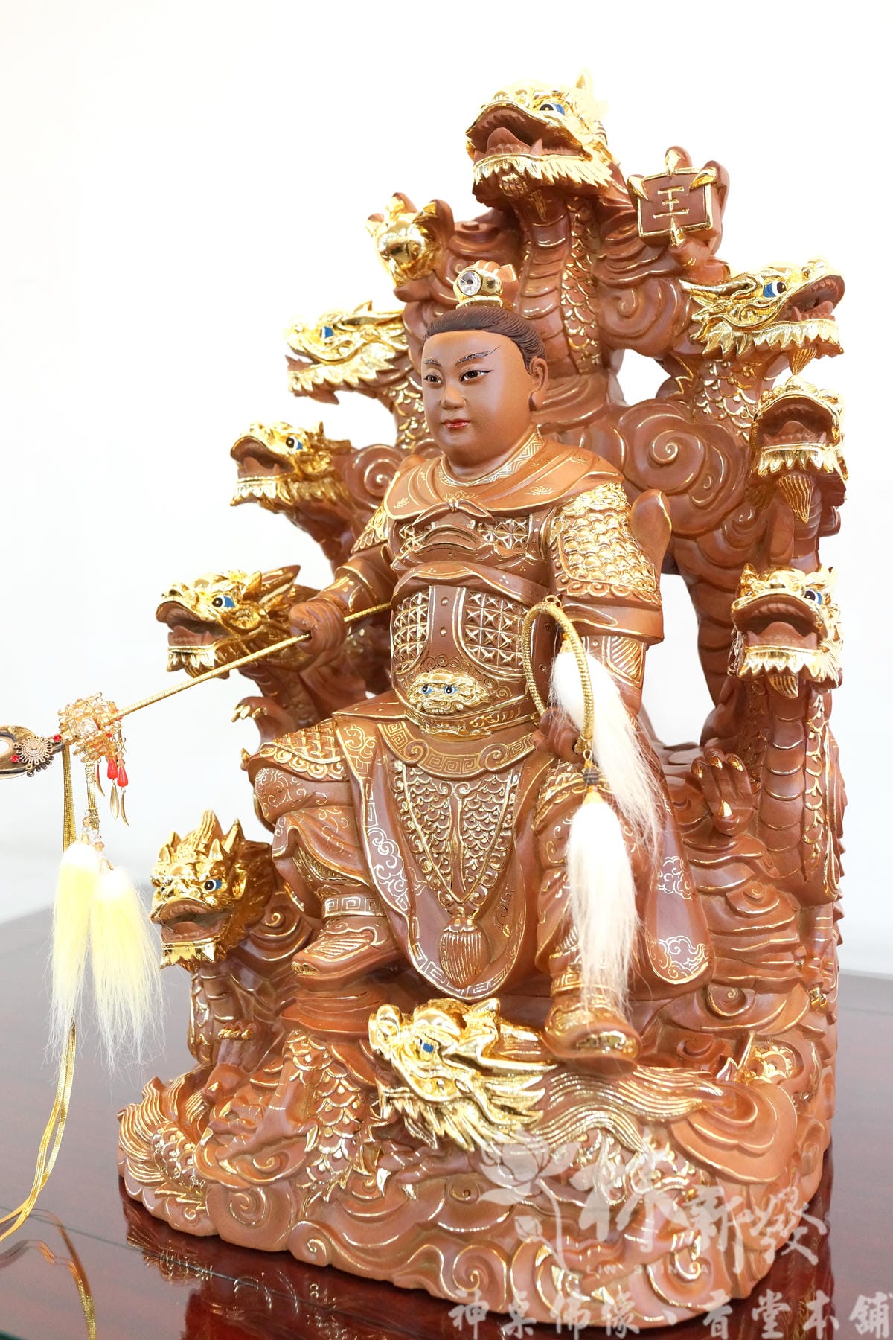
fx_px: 1302
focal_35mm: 35
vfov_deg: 54.4
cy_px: 670
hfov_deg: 37.9
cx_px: 446
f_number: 5
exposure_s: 1/50
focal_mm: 35
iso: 1600
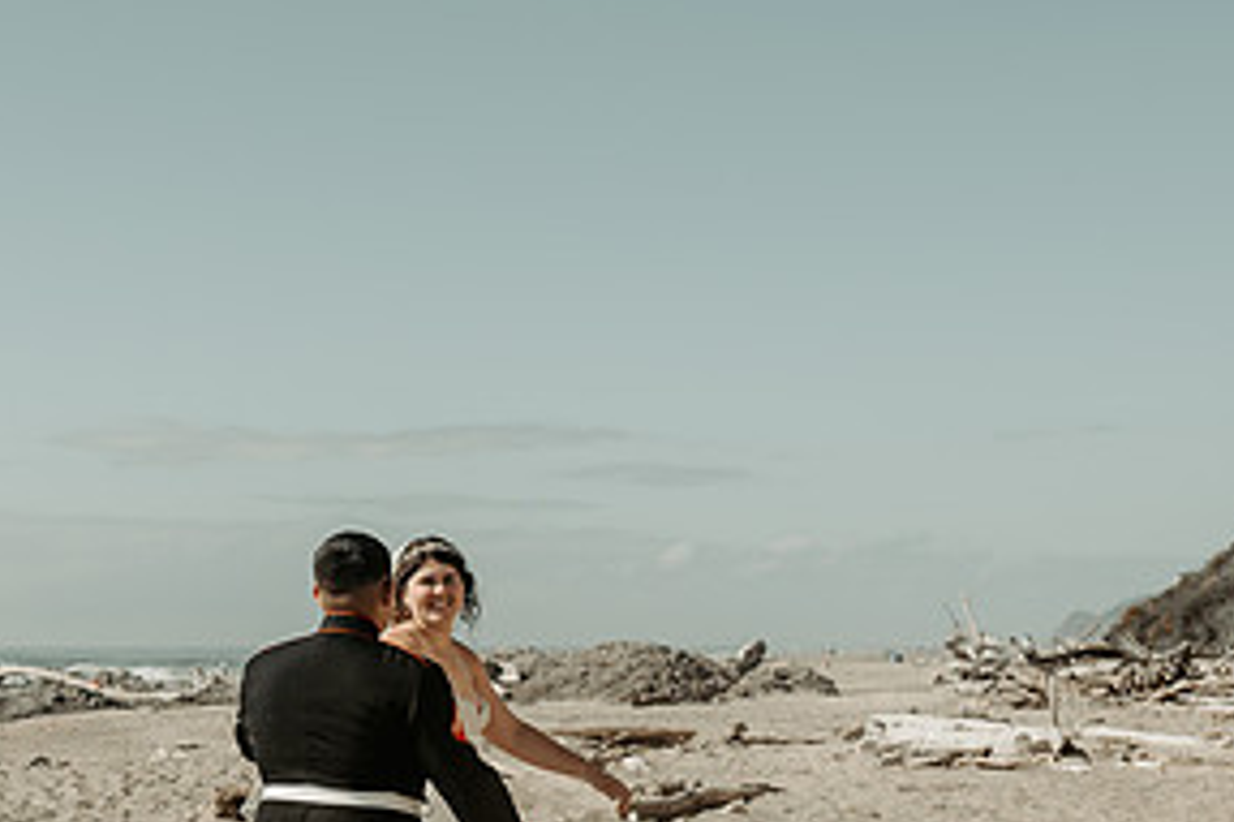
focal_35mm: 76
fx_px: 2604
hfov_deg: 25.5
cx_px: 39
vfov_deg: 17.5
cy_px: 811
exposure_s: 1/3200
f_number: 4
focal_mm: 35
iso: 100
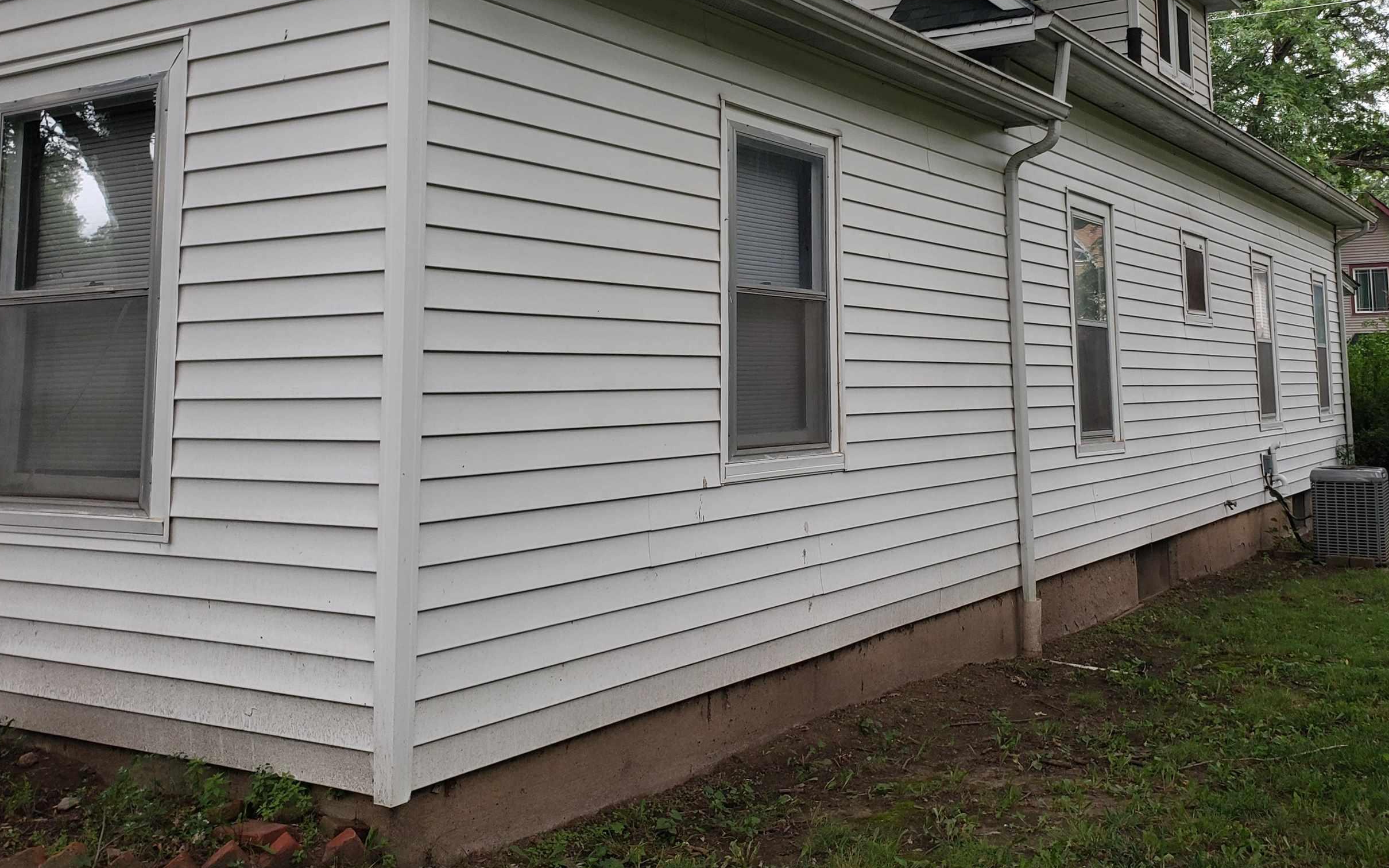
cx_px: 786
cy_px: 221
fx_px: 1325
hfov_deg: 55.2
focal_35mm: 35
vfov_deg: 35.5
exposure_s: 1/120
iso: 100
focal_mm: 4.3
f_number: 2.4
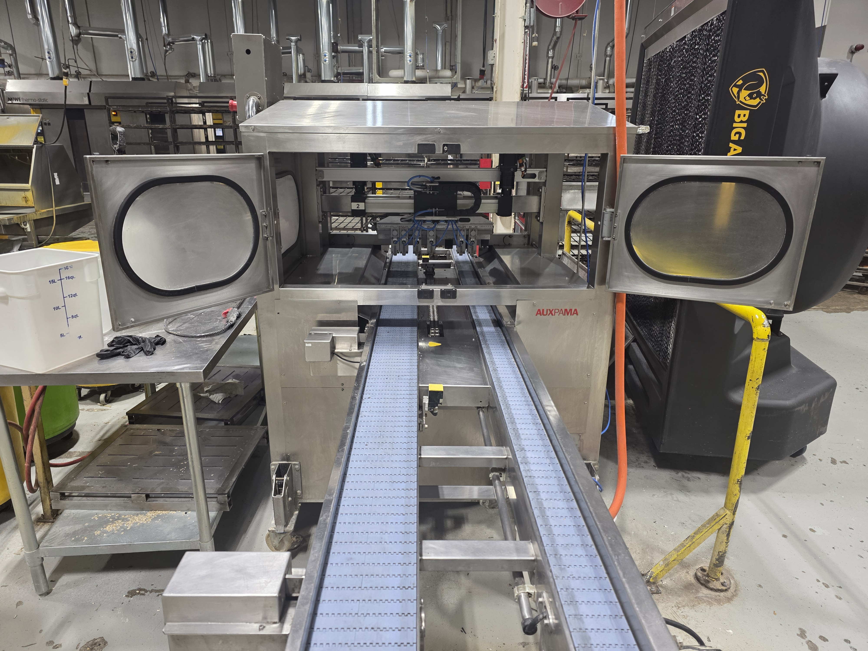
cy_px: 326
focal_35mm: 23
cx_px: 434
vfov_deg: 58.9
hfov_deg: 73.9
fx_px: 577
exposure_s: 1/120
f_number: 1.7
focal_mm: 6.3
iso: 200
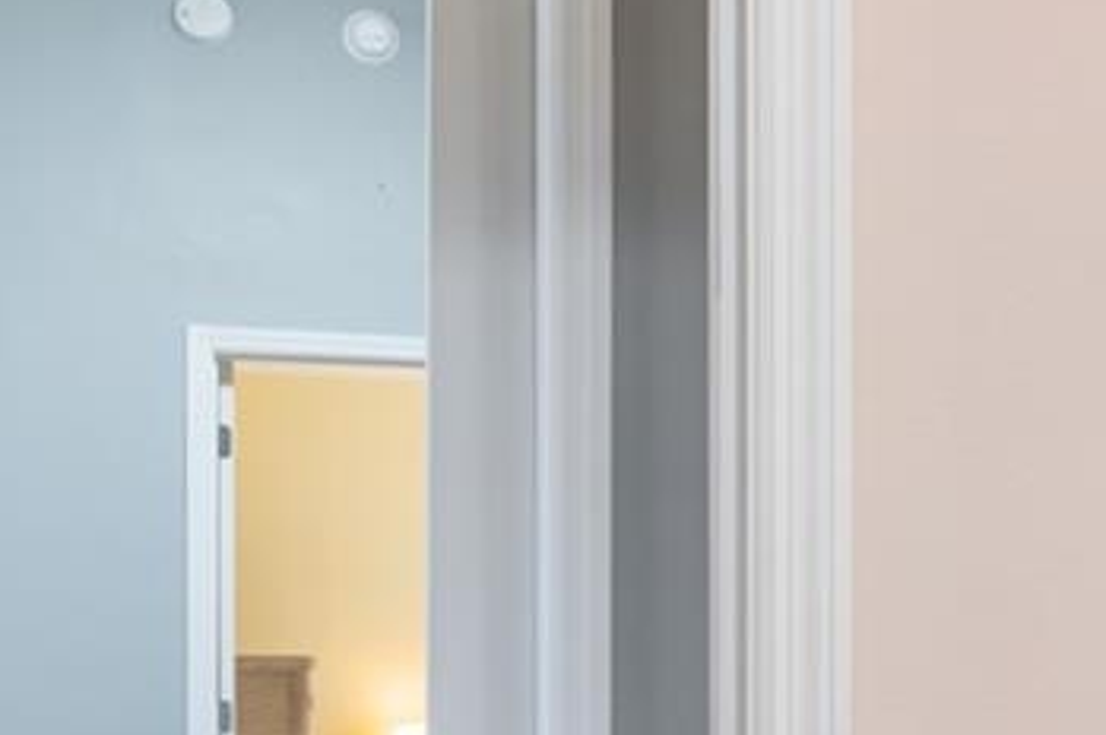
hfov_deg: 22.1
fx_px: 2521
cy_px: 706
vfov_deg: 16.3
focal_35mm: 82
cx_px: 1464
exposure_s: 1/6
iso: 125
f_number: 7.1
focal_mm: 17.9
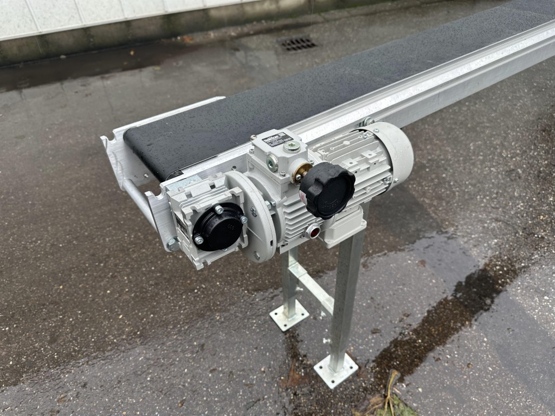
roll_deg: +4.1
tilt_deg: -42.4
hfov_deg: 71.6
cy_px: 208
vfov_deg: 56.8
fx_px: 385
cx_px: 278
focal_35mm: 24
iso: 64
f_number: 1.78
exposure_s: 1/121
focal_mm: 6.86
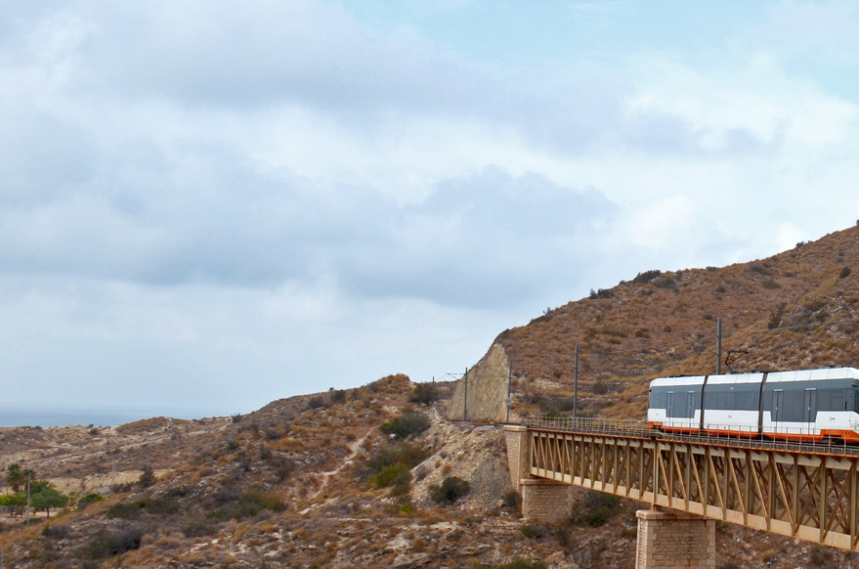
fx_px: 1405
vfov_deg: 22.8
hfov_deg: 32.0
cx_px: 802
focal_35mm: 59
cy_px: 383
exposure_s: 1/400
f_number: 7.1
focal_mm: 18
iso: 125
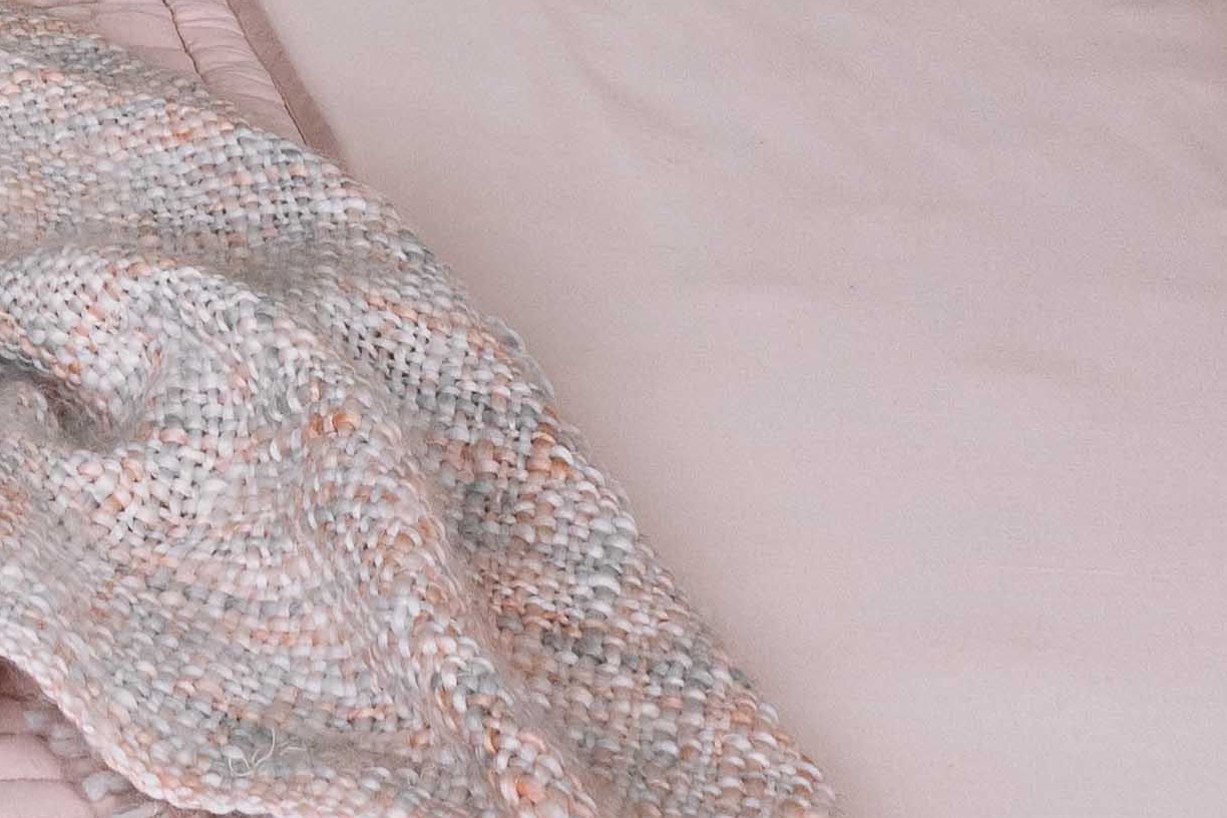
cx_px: -737
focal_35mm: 132
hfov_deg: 14.3
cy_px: -1735
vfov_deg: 8.5
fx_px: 4499
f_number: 8
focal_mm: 17
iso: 160
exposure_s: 1/1.67
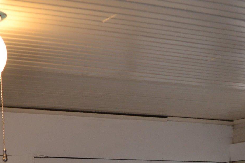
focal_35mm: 89
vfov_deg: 14.4
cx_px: 24
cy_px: 244
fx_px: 606
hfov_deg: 22.3
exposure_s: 1/60
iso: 400
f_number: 4
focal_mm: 18
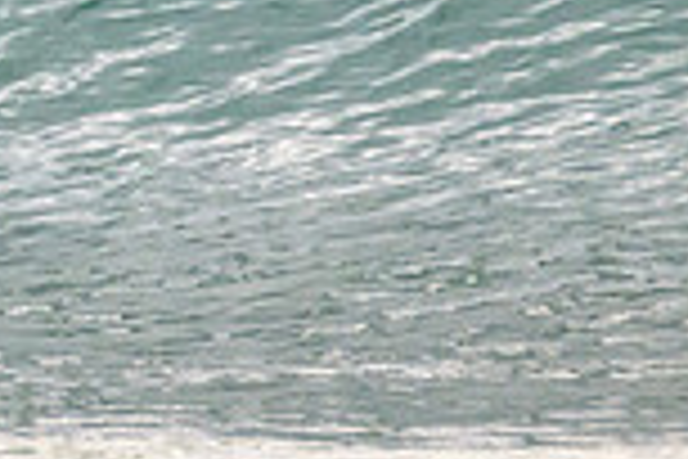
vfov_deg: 0.4
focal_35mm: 3872
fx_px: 73992
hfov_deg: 0.5
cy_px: -331
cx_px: -551
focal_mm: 800
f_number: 11
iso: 2800
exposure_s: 1/2000
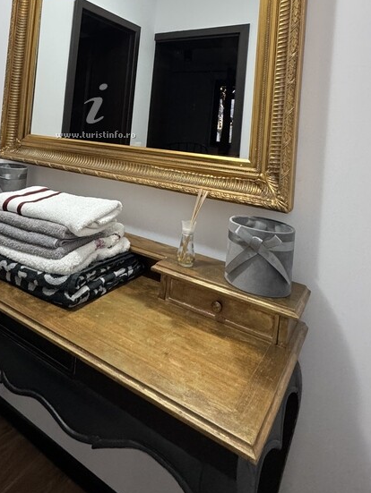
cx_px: 104
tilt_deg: +2.4
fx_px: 371
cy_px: 118
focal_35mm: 26
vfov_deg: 63.0
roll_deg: -5.3
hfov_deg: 51.4
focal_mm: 2.22
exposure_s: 1/100
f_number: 2.2
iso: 320
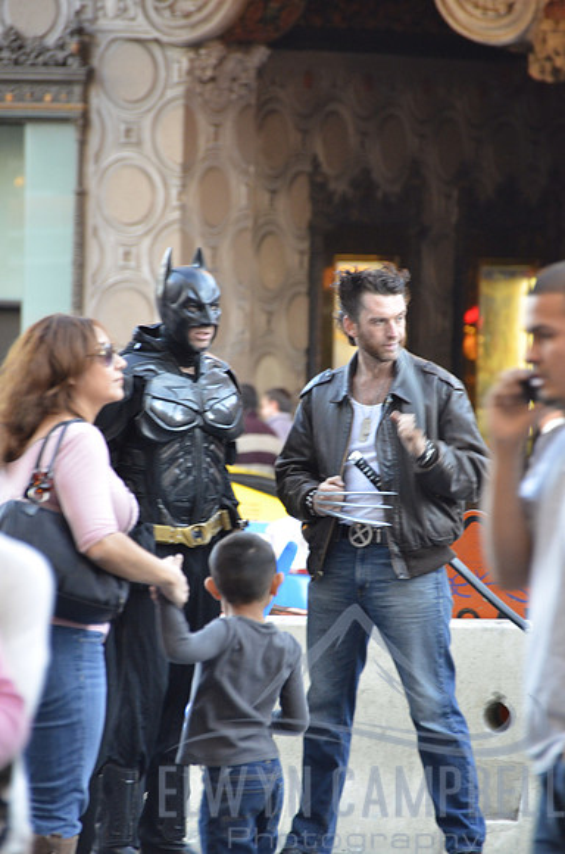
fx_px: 7096
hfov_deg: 4.6
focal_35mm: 300
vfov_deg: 6.9
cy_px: 427
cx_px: 282
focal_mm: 200
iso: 1600
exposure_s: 1/50
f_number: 6.3
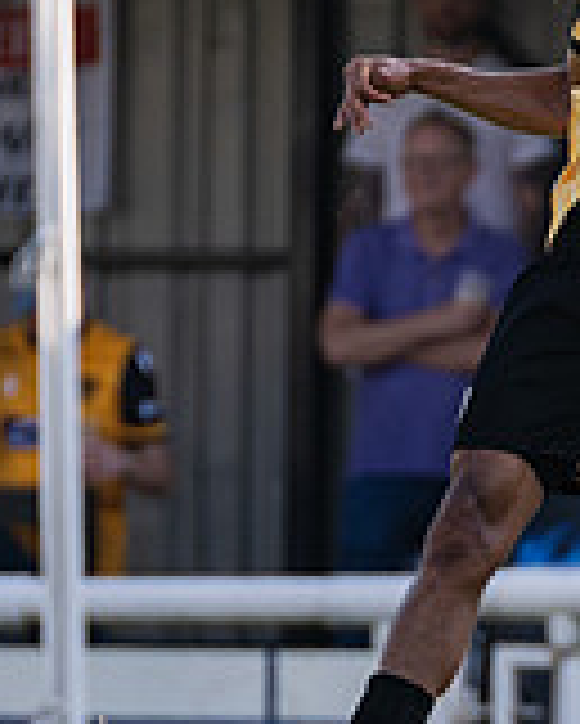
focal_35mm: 1809
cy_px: 181
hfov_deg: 0.9
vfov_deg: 1.1
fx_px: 38779
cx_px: 904
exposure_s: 1/1600
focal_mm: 300
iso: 200
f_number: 2.8
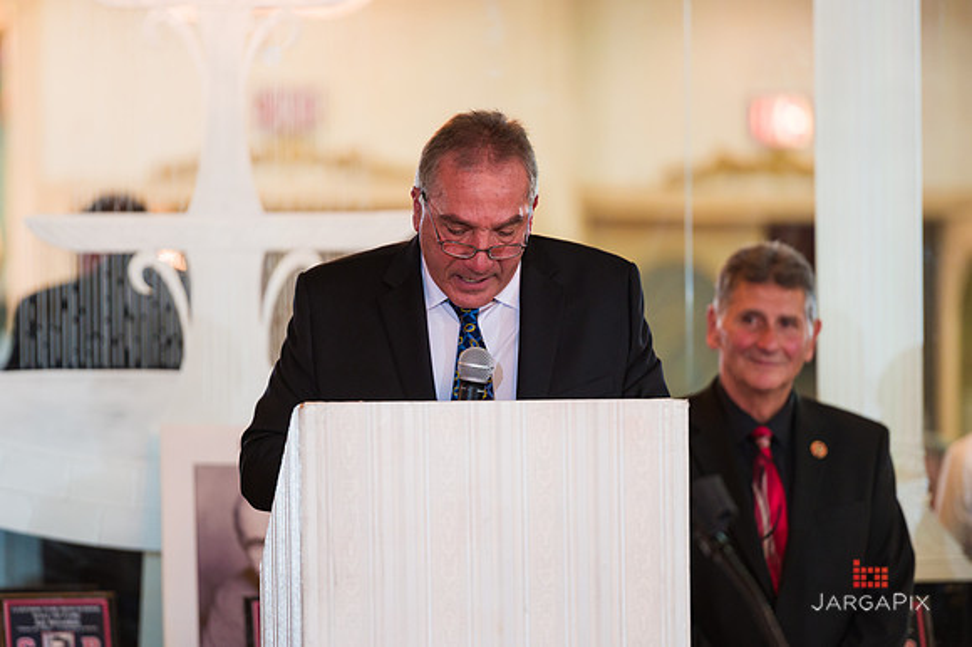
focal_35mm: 211
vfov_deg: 6.5
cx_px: 476
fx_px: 5686
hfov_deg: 9.8
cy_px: 317
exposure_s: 1/200
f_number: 3.2
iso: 1250
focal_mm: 200
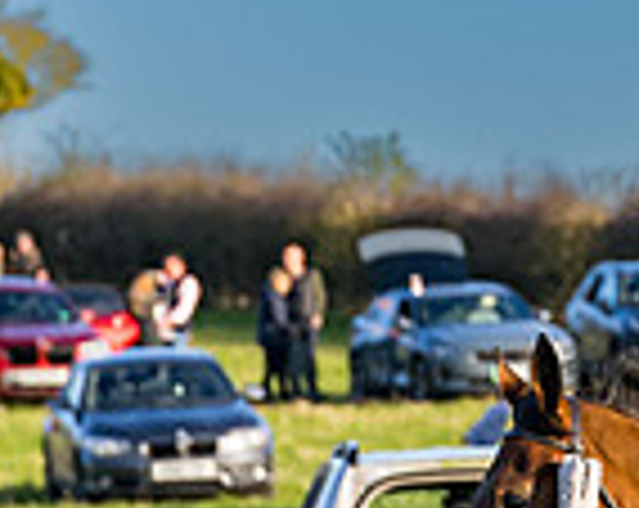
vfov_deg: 2.7
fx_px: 10871
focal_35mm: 576
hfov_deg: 3.4
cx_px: 1077
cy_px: 702
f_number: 3.5
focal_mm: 79
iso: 400
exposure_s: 1/1600
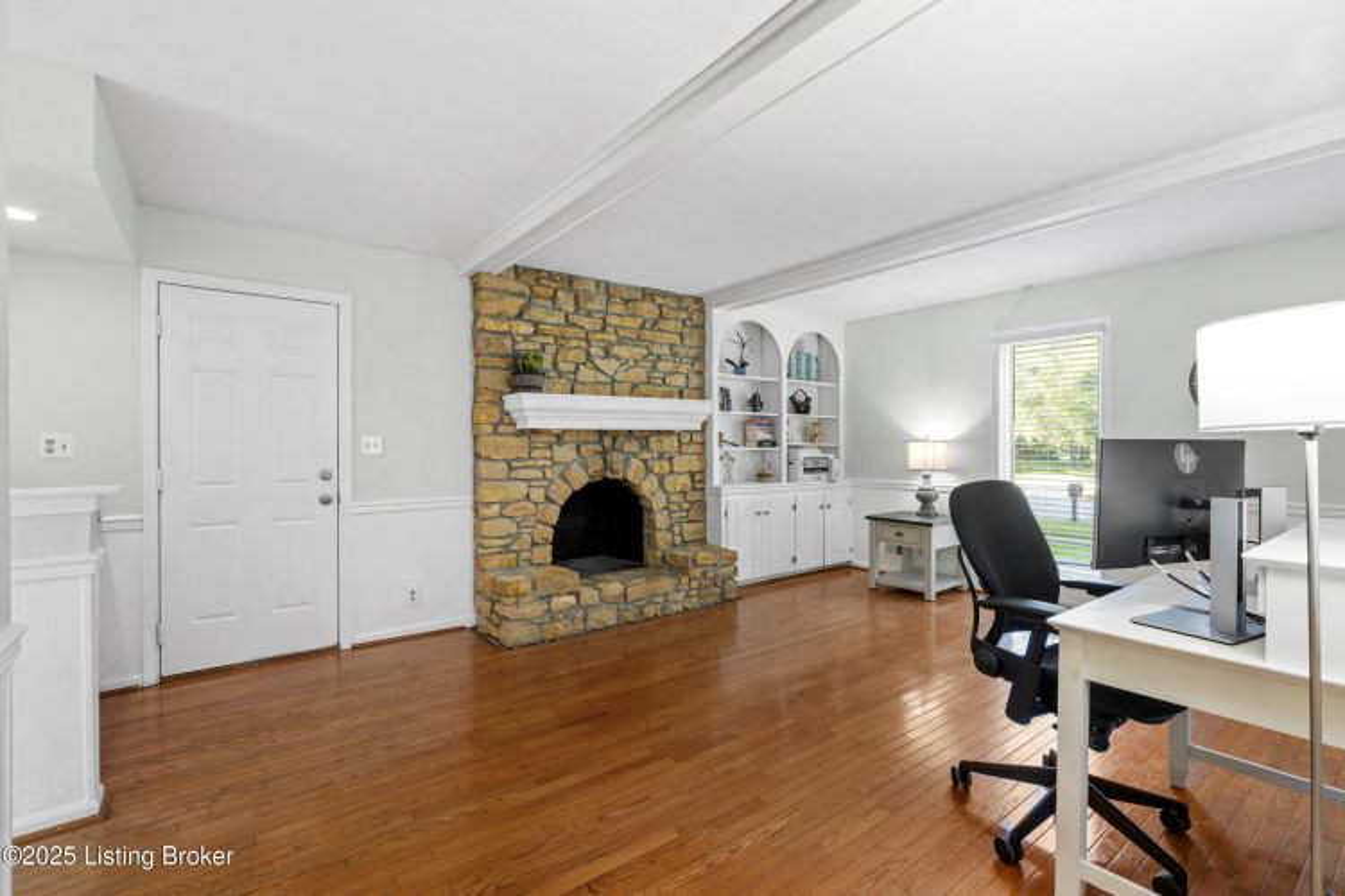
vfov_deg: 73.7
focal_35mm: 16
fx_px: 598
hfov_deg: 96.7
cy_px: 448
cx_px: 672
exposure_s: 2
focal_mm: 16
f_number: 11
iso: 400
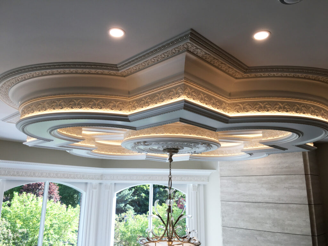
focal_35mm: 29
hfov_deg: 61.7
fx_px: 275
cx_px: 164
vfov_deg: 48.2
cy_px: 123
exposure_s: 1/120
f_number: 2.2
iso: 25
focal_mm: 4.15
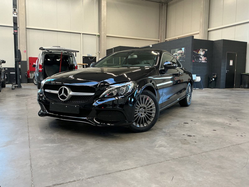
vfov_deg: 48.2
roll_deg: -0.2
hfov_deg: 61.7
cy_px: 94
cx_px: 124
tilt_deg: -5.7
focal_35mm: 29
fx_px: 209
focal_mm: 3
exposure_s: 1/50
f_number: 1.8
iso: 80
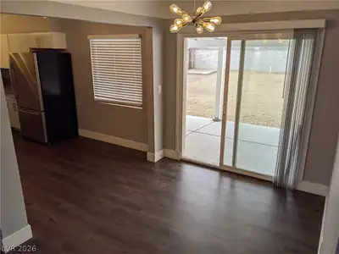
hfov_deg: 65.3
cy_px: 127
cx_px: 170
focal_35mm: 27
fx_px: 264
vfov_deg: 51.4
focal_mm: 4.38
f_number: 1.73
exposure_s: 1/618
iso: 51
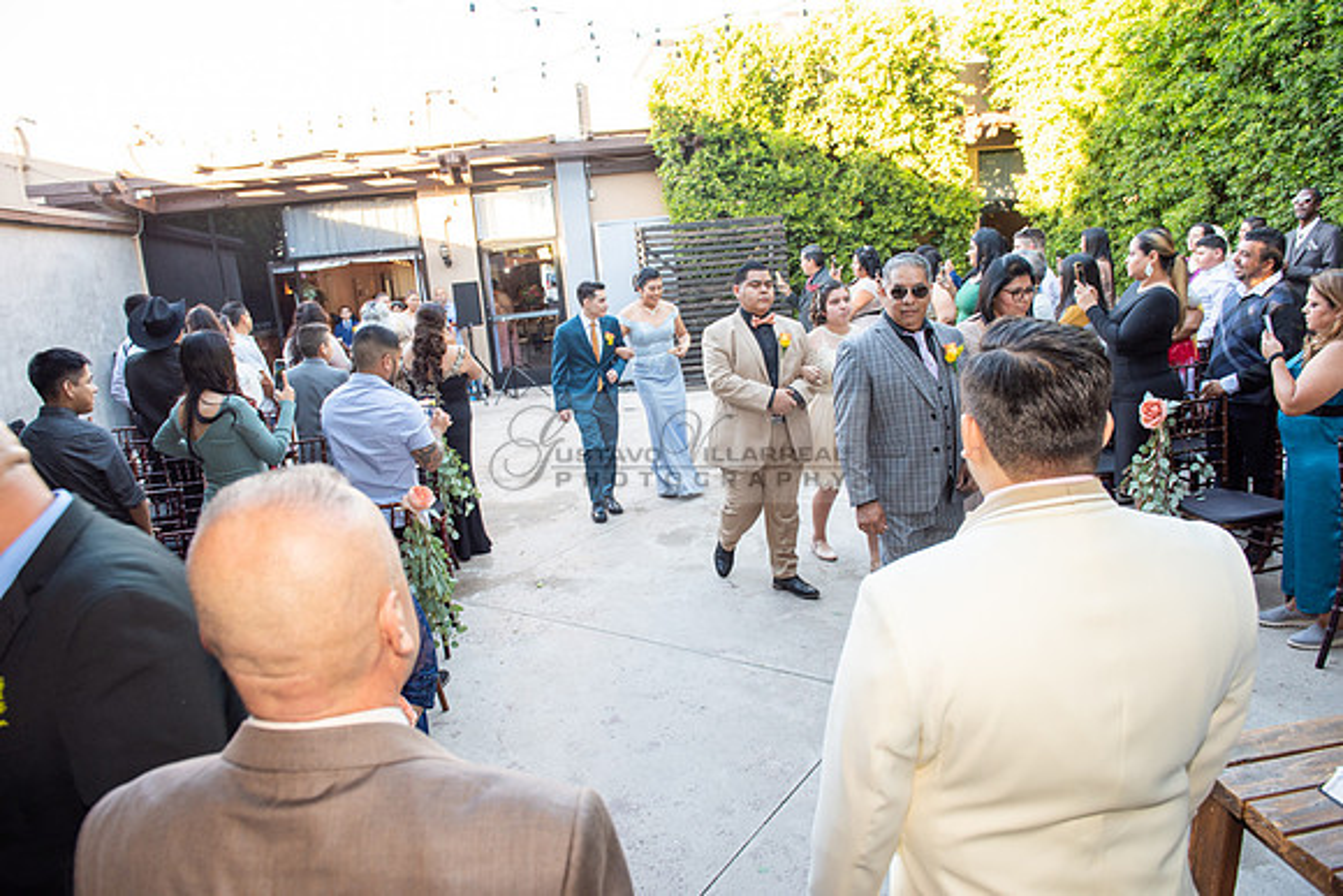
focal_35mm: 24
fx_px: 896
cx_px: 672
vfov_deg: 53.2
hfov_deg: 73.7
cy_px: 448
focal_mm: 24
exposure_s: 1/100
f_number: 4.5
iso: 320
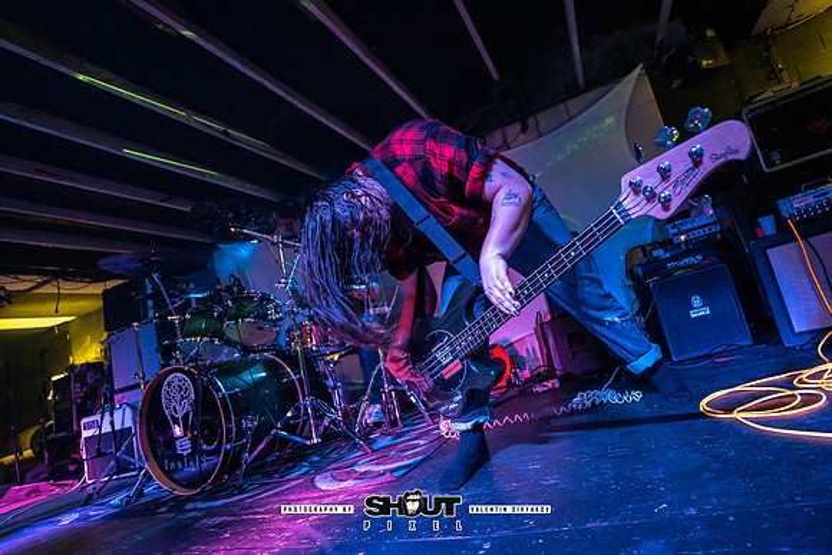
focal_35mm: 16
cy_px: 278
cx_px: 482
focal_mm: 14
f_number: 2.8
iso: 1600
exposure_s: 1/250
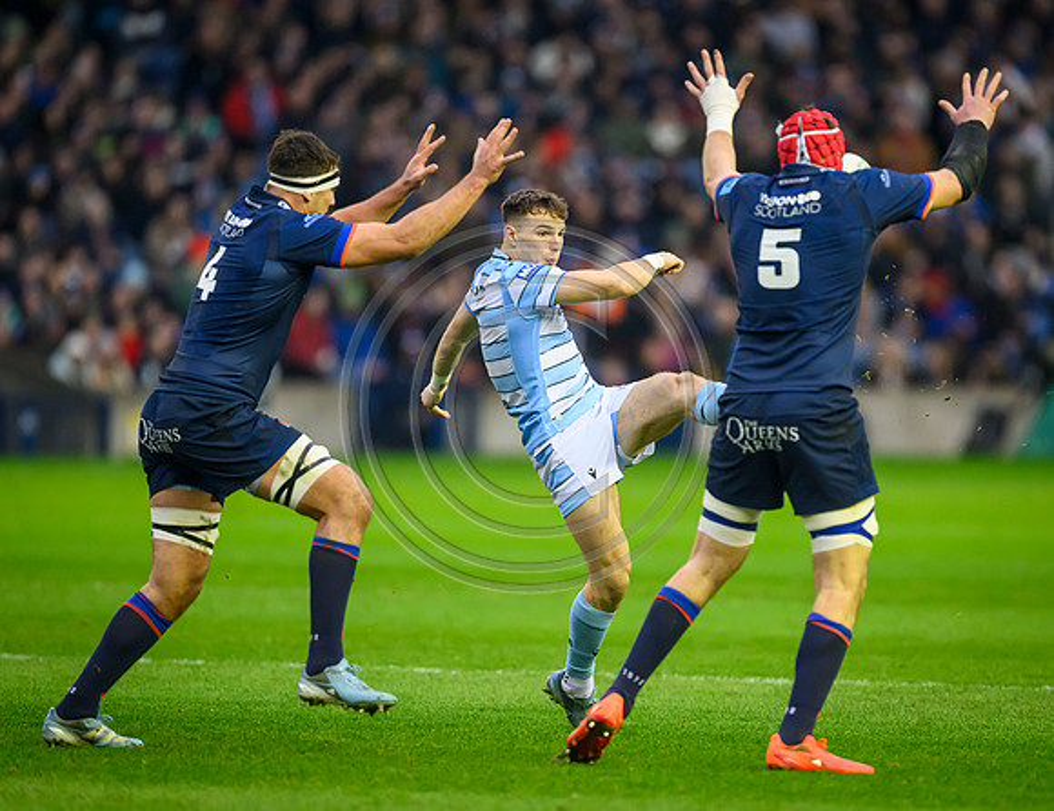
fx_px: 15821
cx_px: 598
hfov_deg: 3.8
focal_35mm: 515
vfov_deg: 2.9
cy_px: 474
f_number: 3.2
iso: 4000
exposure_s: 1/1600
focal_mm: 400
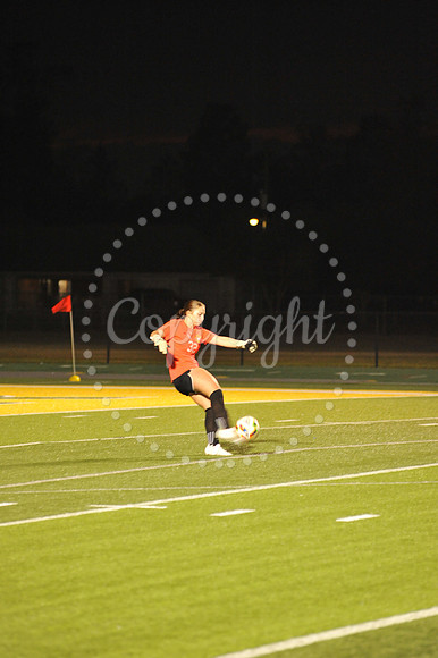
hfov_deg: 6.9
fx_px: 3654
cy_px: 329
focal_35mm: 200
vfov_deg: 10.3
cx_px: 219
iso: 4000
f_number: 4.5
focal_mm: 200
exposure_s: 1/160
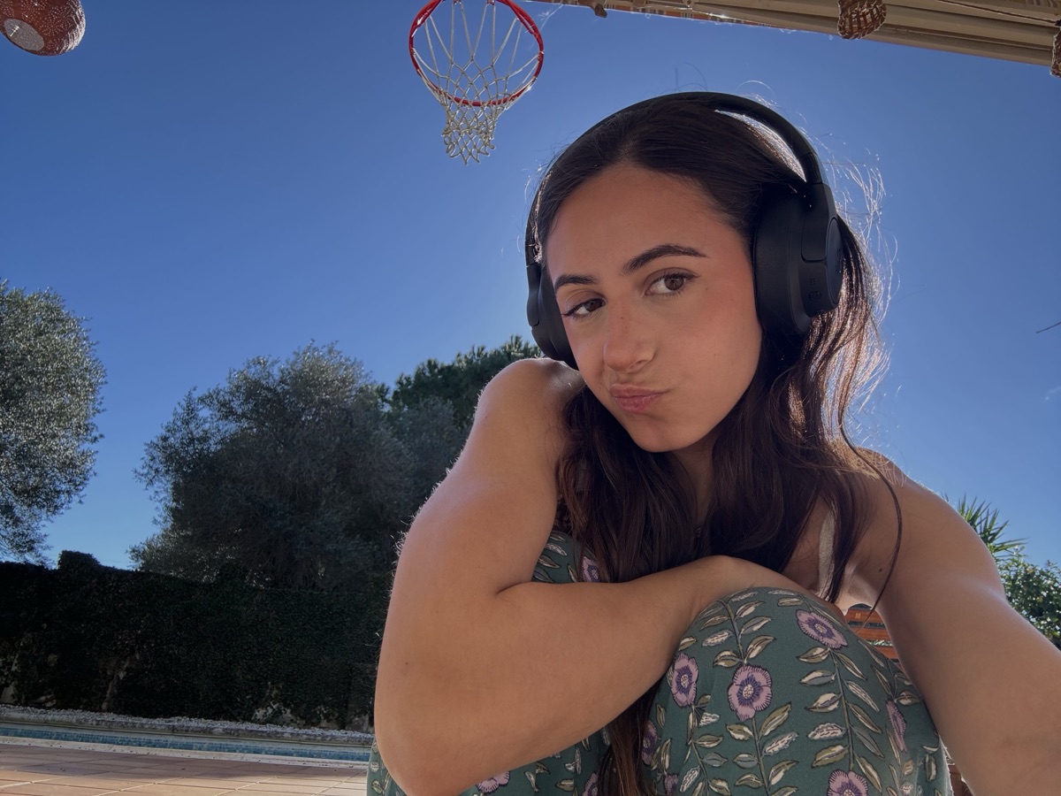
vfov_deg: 58.9
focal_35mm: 23
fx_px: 705
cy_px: 398
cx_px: 530
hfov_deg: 73.9
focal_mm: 2.69
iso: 25
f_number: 1.9
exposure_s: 1/636
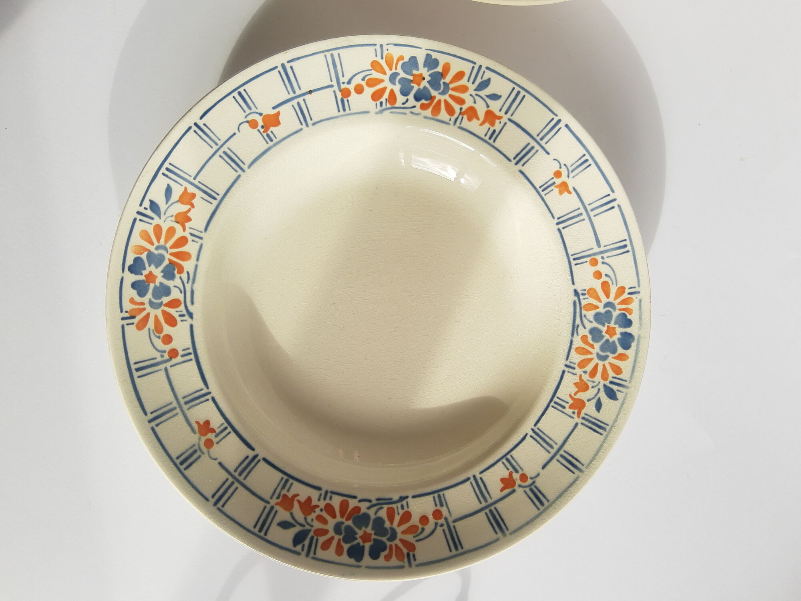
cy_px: 300
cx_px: 400
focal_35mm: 26
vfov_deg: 53.1
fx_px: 602
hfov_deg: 67.3
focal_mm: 3.95
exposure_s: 1/478
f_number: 1.8
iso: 40
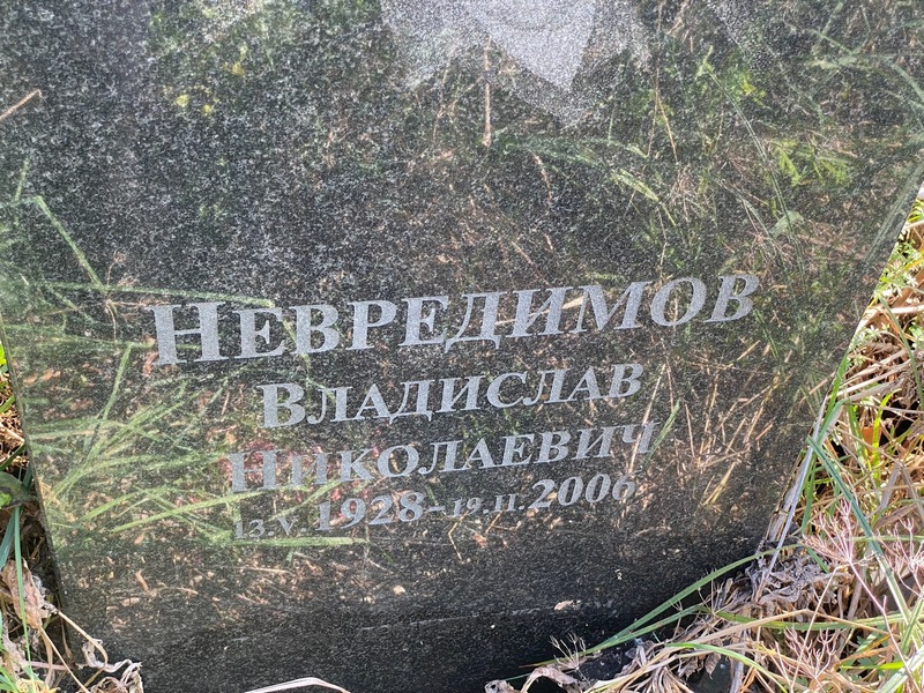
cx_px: 462
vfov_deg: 28.0
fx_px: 1388
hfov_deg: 36.8
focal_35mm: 52
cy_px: 346
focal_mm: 6
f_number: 2
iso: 40
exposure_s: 1/121
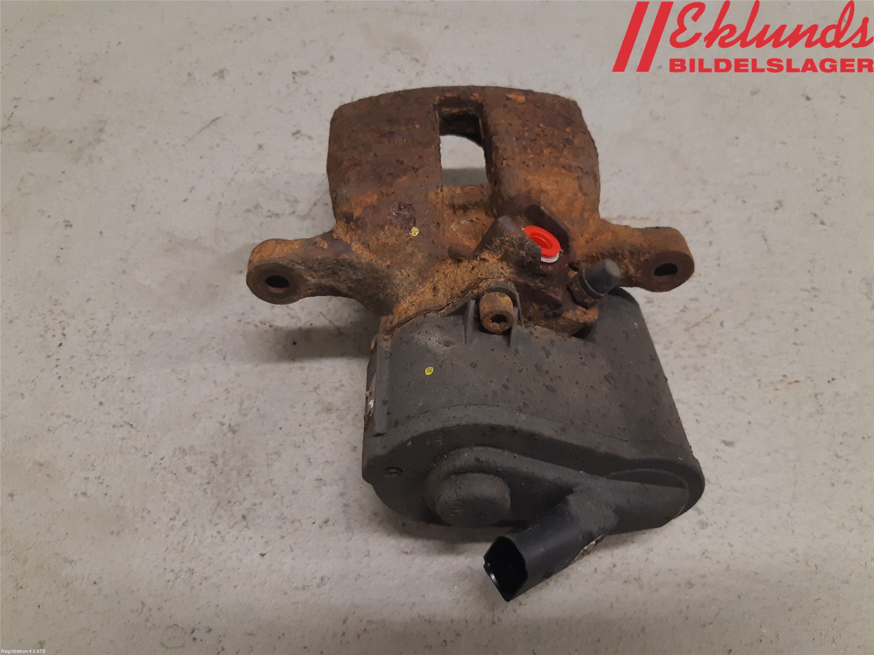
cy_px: 328
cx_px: 437
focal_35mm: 26
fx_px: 656
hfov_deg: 67.3
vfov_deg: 53.1
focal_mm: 3.93
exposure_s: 1/50
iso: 125
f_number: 1.7
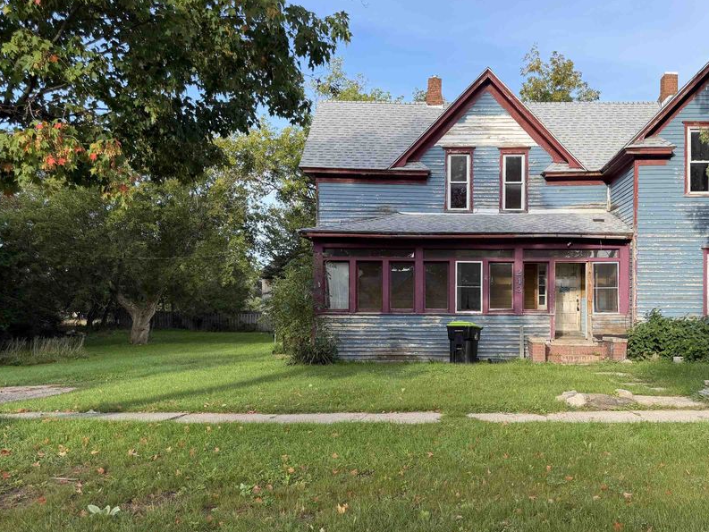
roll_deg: -0.7
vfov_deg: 45.3
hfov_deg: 57.6
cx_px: 447
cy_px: 308
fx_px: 635
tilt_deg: +1.4
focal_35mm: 31
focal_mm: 6.76
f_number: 1.78
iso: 100
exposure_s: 1/920
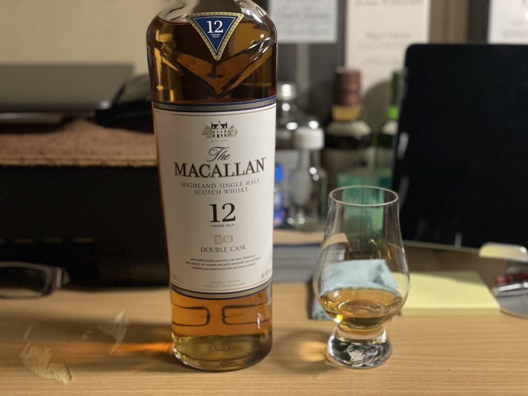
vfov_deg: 28.0
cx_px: 264
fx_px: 793
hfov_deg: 36.8
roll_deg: +1.2
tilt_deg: -17.0
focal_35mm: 52
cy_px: 198
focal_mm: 6
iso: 500
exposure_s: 1/24
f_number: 2
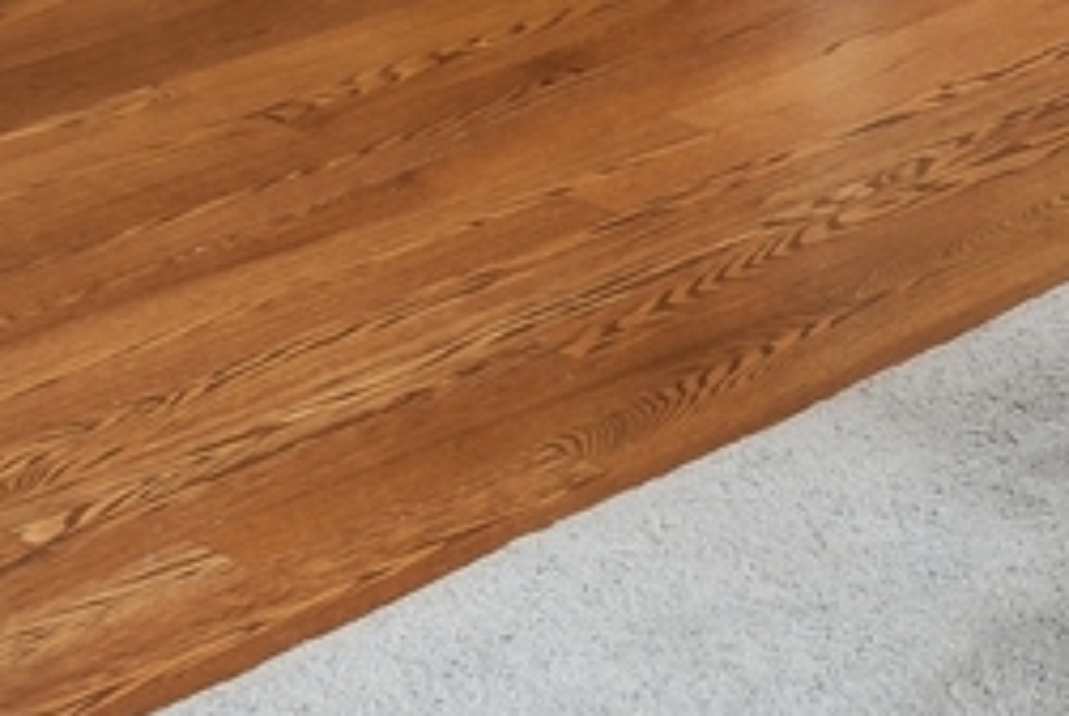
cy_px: -1083
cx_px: 2296
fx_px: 3062
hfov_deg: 15.0
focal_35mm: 103
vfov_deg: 11.0
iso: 200
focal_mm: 16
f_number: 9
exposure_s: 1/13
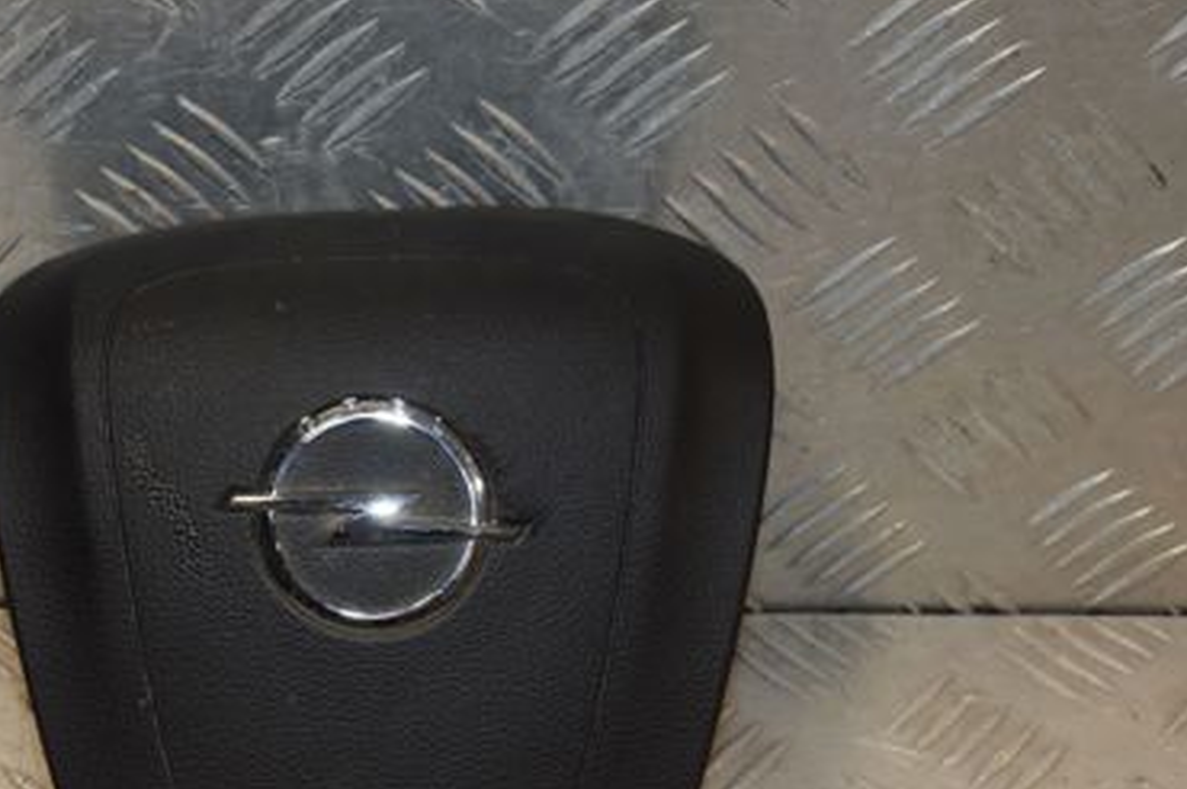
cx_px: 276
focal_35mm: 91
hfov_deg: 22.2
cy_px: 664
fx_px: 2993
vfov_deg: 14.9
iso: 800
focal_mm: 35
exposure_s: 1/200
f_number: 8
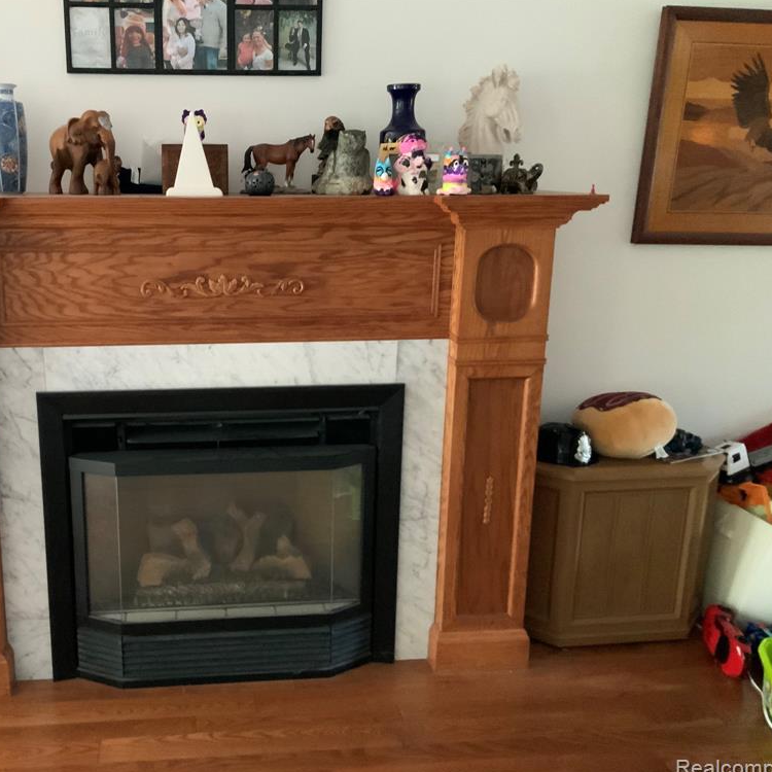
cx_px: 253
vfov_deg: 47.2
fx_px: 883
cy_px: 389
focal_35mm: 35
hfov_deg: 46.4
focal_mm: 3
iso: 500
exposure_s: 1/30
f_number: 1.8
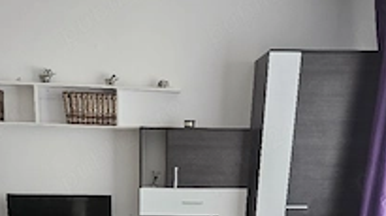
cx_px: 158
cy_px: 314
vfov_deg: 21.1
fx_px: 501
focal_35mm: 49
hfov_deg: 42.0
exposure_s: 1/100
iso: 125
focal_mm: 5.4
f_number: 1.8
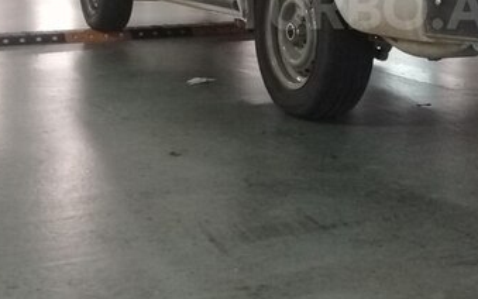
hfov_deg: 31.2
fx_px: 834
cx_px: 378
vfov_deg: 19.8
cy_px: 8
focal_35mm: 64
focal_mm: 3.3
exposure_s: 1/17
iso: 250
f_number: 2.2
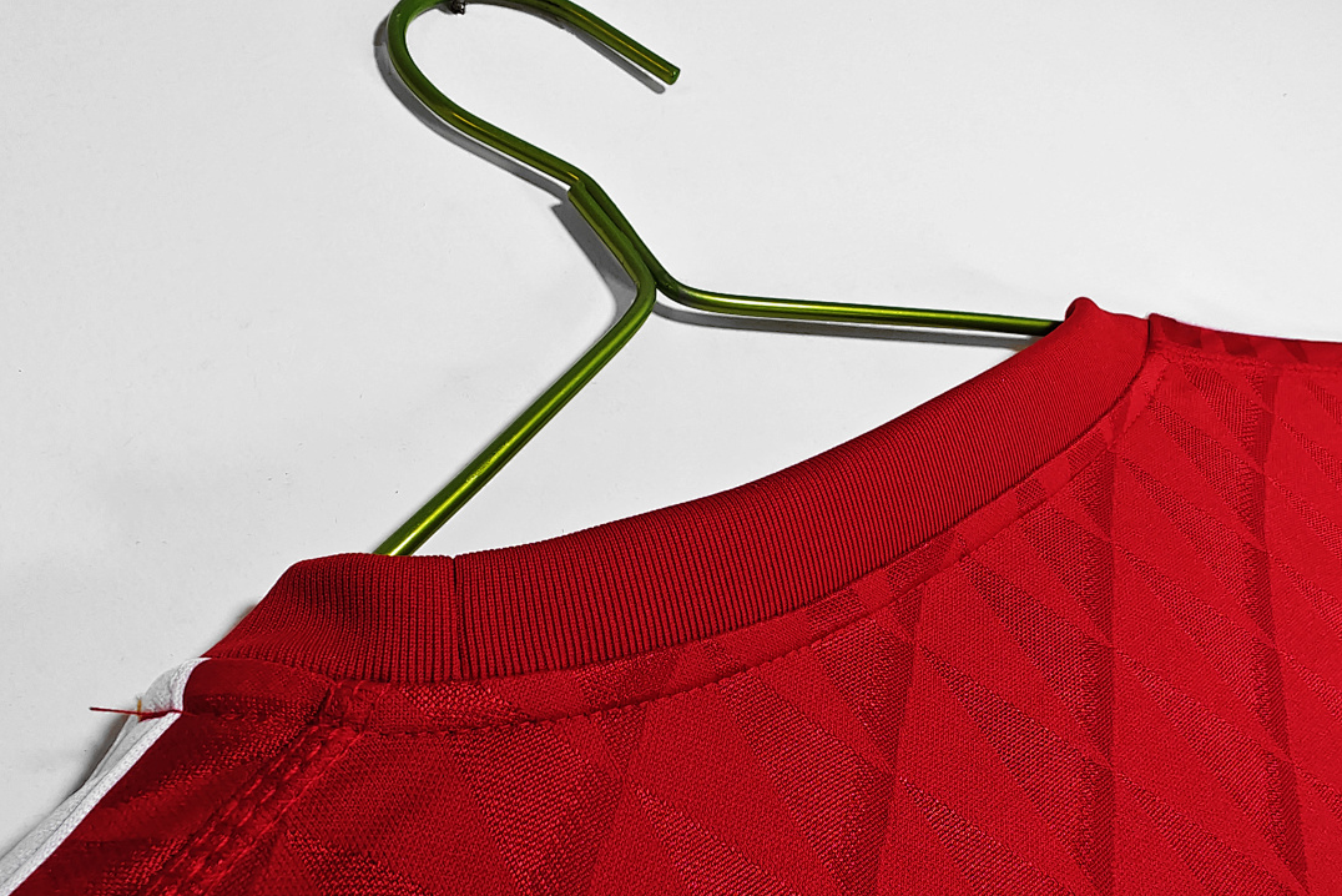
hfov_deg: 73.7
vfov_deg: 53.1
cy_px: 487
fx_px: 895
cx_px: 671
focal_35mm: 24
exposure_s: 1/100
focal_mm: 2.59
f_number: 2.2
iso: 162
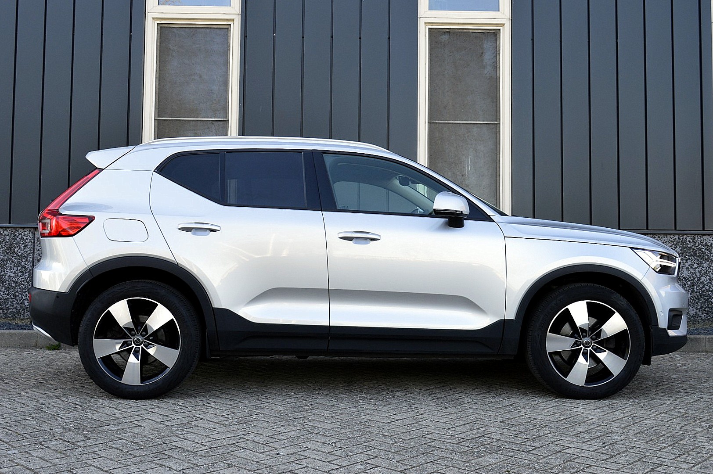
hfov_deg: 51.3
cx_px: 356
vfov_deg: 35.4
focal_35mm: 38
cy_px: 237
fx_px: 742
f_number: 9
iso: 400
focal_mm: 25
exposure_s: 1/100
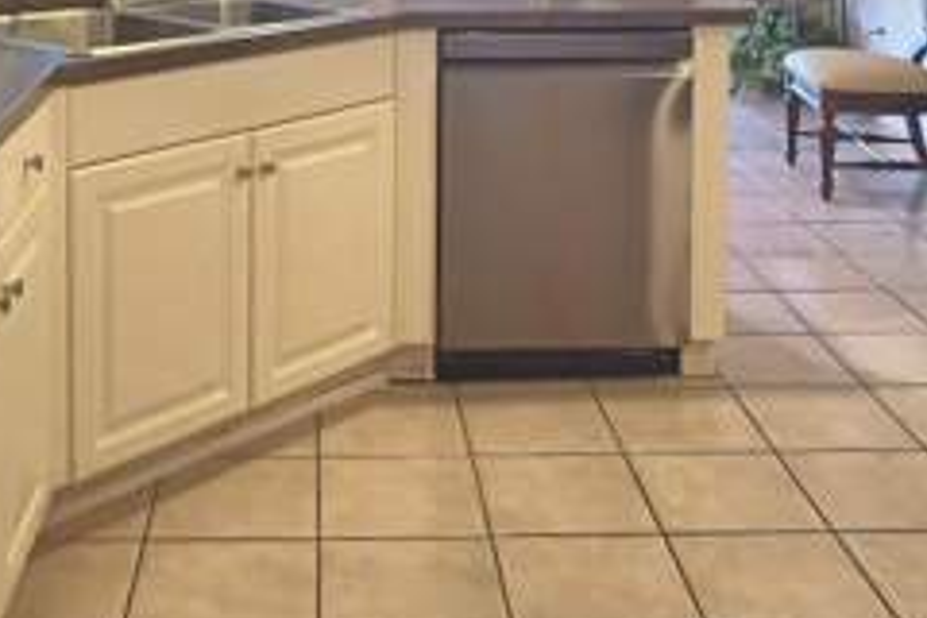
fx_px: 1287
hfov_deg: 39.4
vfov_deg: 24.5
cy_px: -118
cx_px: 375
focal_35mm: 50
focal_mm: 10
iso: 400
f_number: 4.5
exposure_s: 1/30
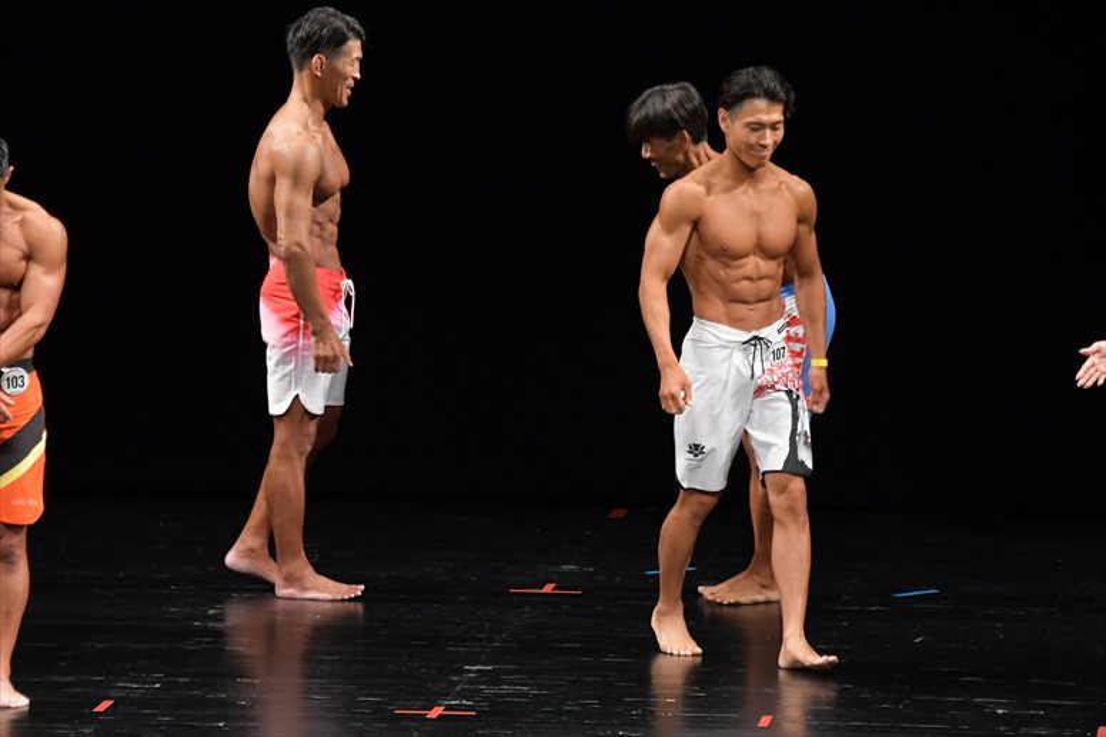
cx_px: 553
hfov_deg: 7.2
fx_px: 8752
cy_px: 368
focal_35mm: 285
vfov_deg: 4.8
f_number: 5.6
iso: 3200
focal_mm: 190
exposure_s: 1/400
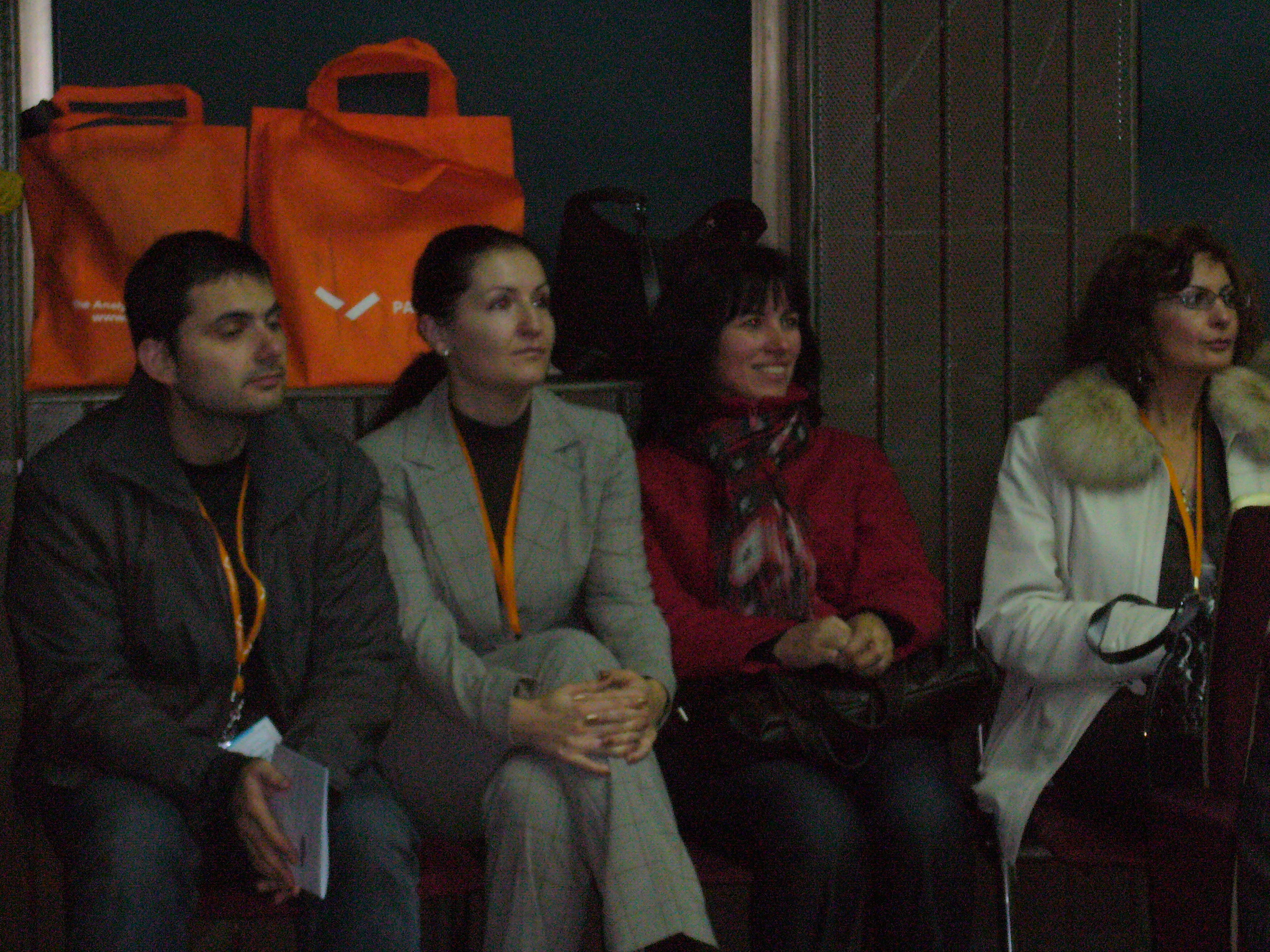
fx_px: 3852
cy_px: 476
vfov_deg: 14.1
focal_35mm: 105
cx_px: 635
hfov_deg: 18.7
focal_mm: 17.4
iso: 400
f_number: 5
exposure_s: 1/8
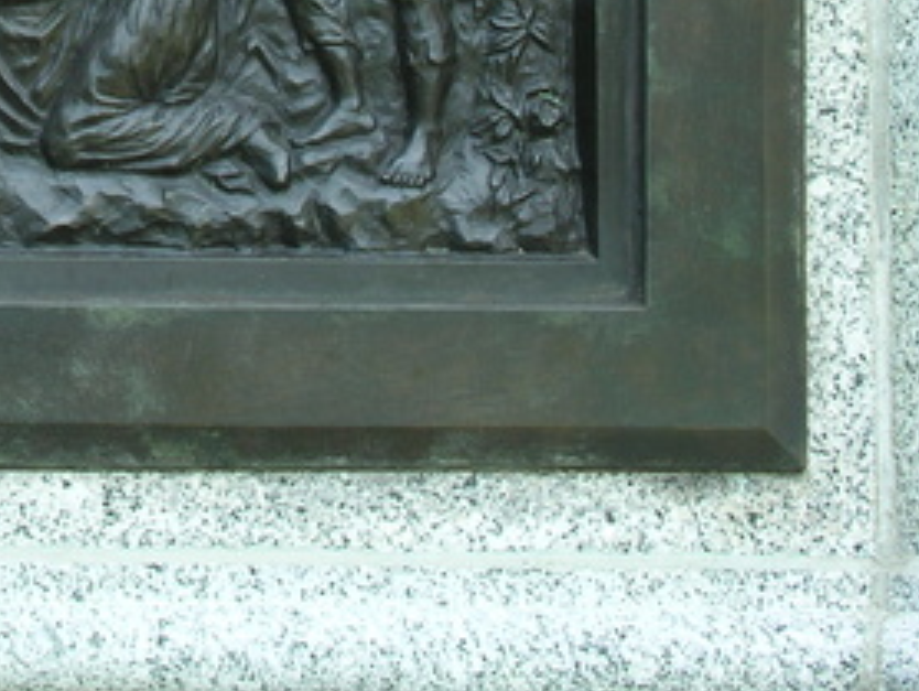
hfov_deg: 11.6
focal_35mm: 168
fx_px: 4464
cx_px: -76
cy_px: -258
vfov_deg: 8.7
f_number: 4.5
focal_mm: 15
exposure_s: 1/47.3
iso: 50
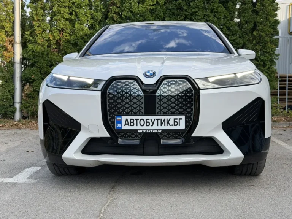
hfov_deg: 39.7
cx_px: 146
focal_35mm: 48
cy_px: 110
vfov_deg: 30.3
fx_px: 405
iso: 80
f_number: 1.78
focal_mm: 6.76
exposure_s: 1/1055
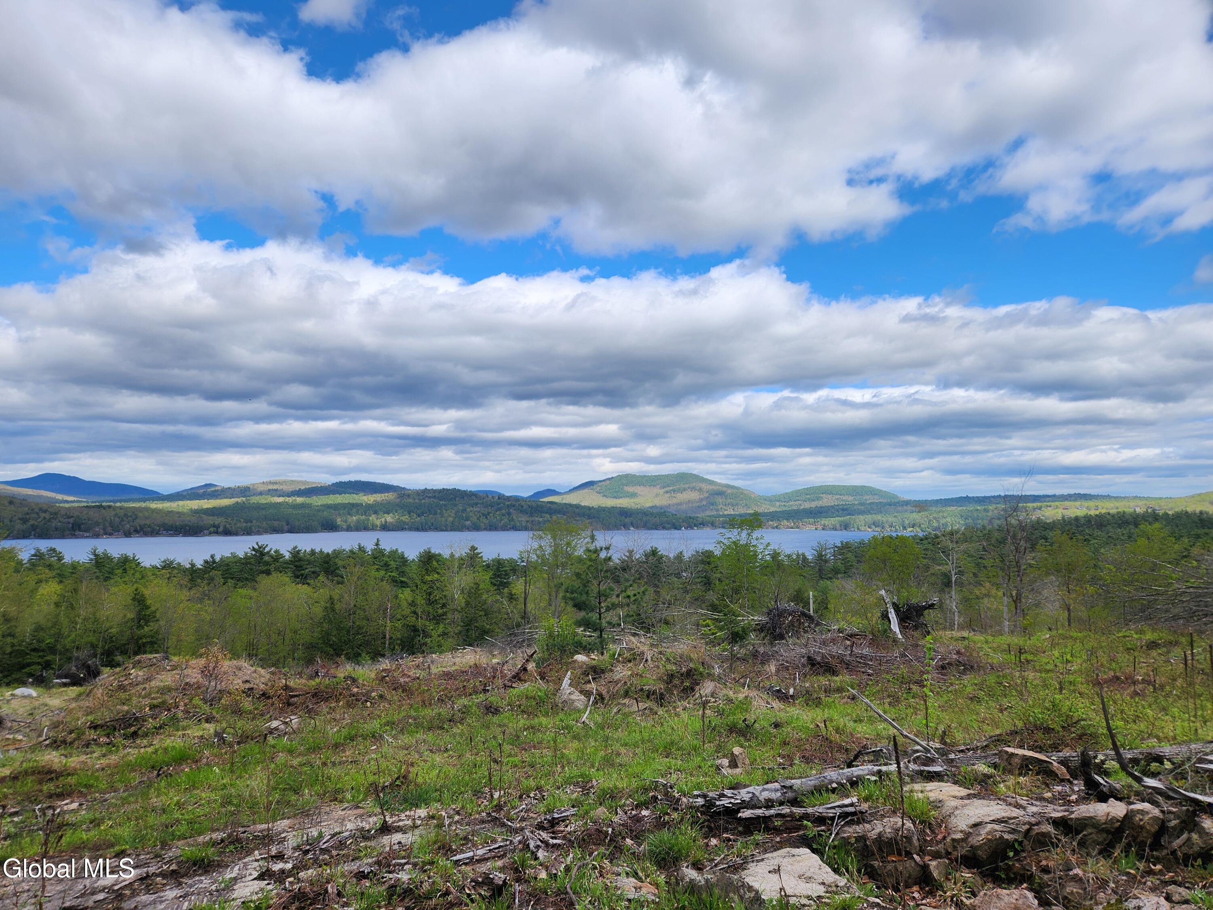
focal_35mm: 23
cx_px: 606
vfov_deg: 58.9
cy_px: 455
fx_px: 806
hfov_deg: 73.9
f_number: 1.8
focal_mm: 5.4
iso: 20
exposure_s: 1/1899
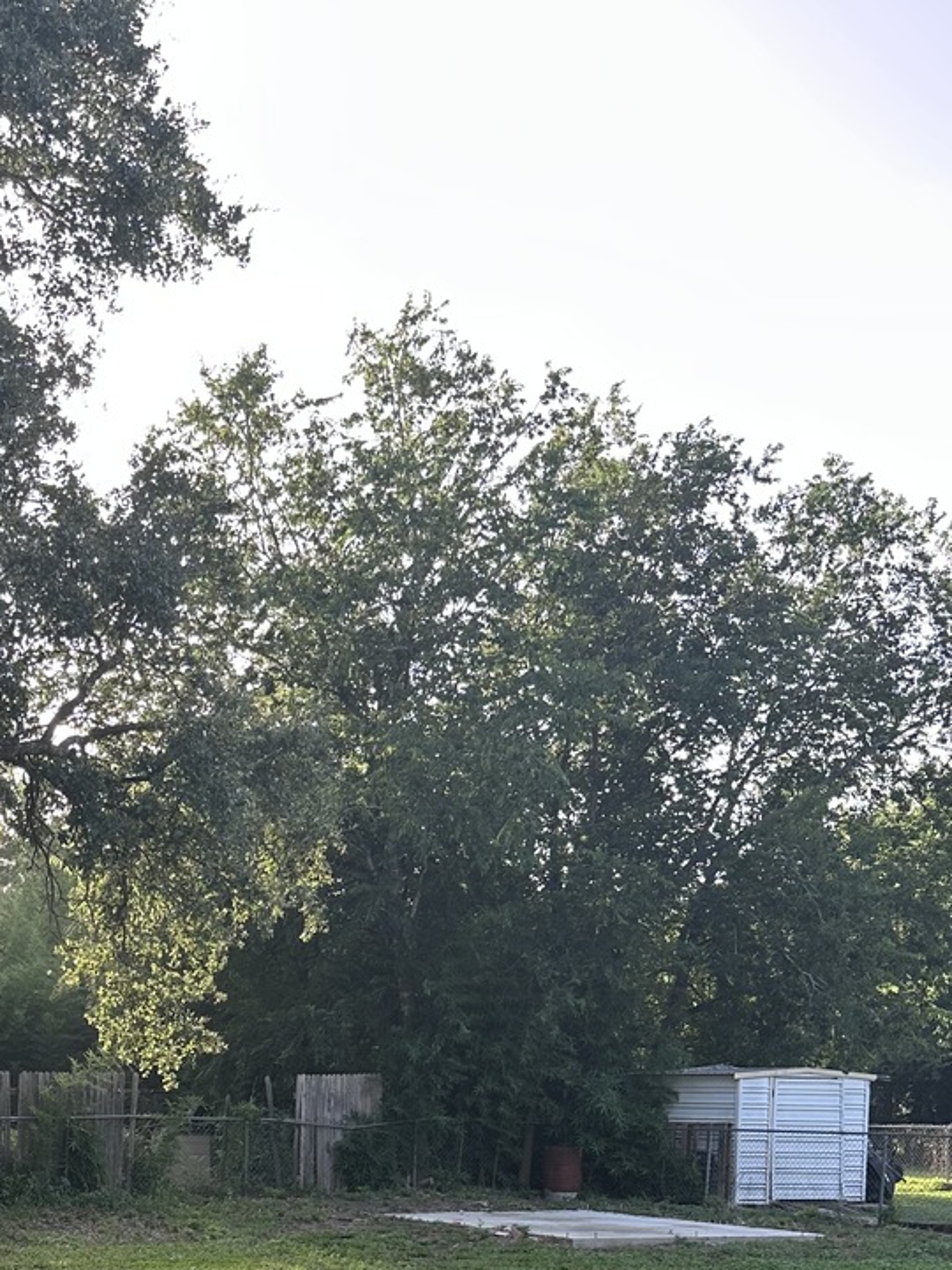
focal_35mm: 48
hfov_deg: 29.2
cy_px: 1185
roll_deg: -0.9
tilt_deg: -2.8
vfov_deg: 36.7
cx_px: 113
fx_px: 1760
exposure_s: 1/494
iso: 80
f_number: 1.78
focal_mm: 6.86
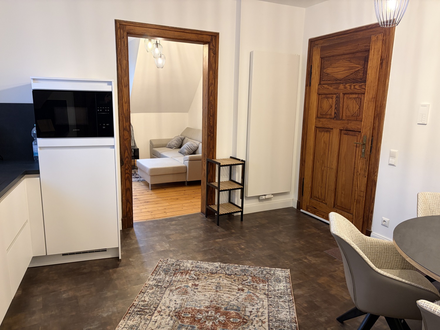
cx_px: 220
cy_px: 165
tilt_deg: -12.3
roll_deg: -0.9
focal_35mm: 26
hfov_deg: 67.3
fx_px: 330
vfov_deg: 53.1
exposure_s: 1/50
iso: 250
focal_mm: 5.96
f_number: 1.6
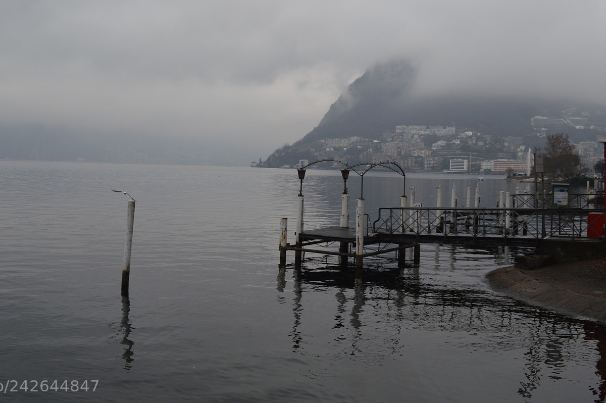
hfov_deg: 52.8
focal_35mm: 36
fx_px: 605
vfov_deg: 36.6
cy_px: 157
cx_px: 239
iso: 100
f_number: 6.3
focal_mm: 18
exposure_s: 1/160
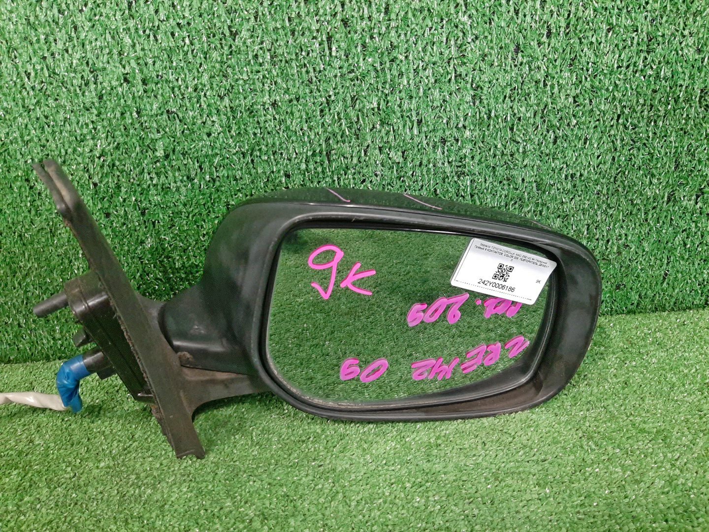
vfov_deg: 53.1
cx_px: 354
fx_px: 533
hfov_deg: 67.3
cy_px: 266
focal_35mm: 26
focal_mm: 3.93
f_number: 1.7
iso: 337
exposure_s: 1/25
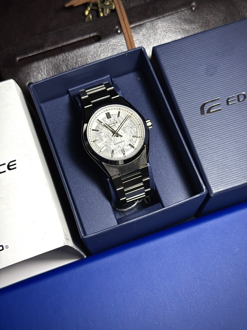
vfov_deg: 39.7
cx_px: 124
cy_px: 165
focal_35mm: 48
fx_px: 457
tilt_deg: -72.4
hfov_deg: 30.3
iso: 64
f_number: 1.78
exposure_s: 1/121
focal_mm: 6.76
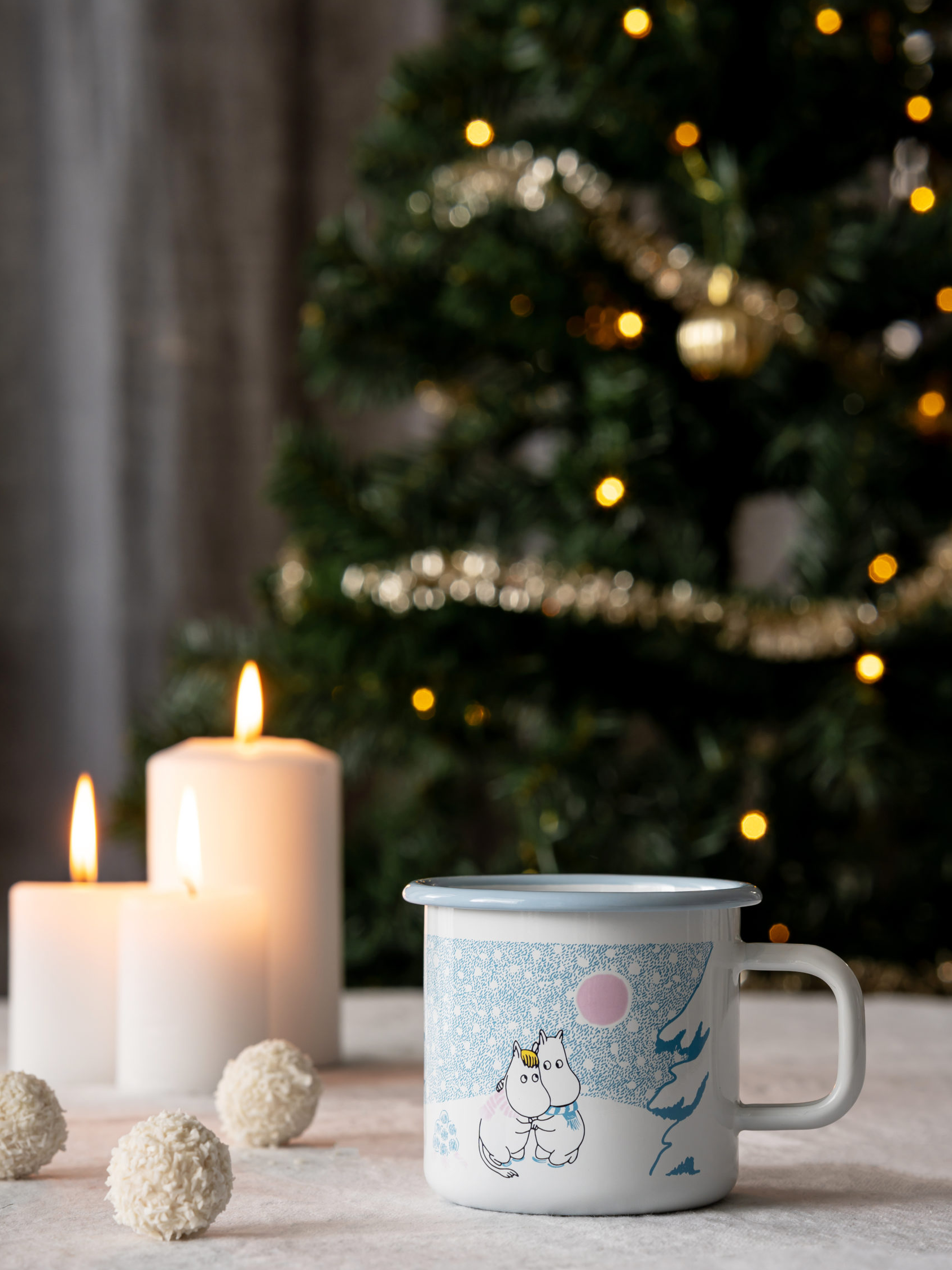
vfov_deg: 21.1
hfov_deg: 15.9
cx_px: 481
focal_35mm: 93
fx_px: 3411
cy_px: 707
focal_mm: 85
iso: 100
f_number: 7.1
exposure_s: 1/13
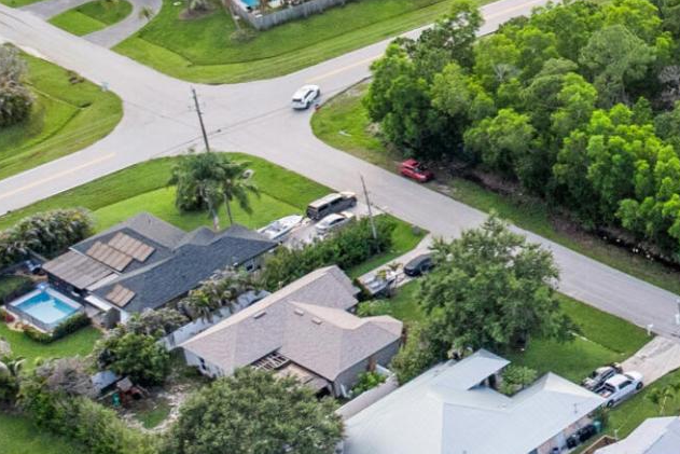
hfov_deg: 15.5
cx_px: 1216
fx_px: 2154
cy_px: 57
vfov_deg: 12.0
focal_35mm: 114
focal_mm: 12.29
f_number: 2.8
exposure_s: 1/1250
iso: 260
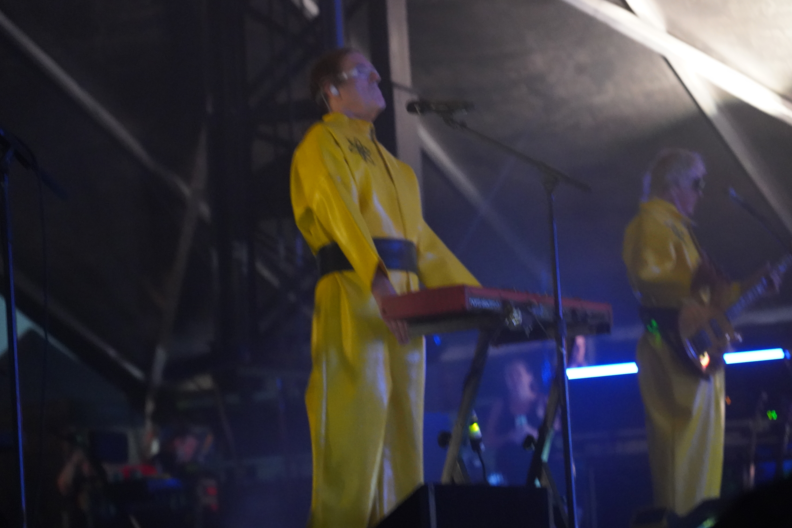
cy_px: 259
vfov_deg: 12.8
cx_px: 402
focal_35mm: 107
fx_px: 2354
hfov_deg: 19.1
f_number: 4
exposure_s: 1/15
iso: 12800
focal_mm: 105
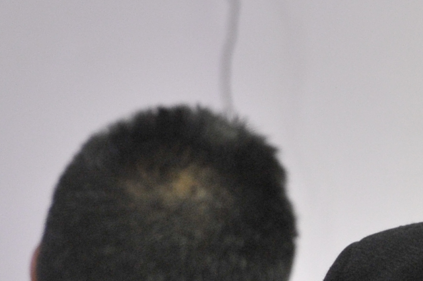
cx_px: 722
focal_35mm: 975
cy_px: 369
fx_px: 11449
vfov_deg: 1.4
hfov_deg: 2.1
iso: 2500
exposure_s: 1/160
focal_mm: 200
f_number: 3.5
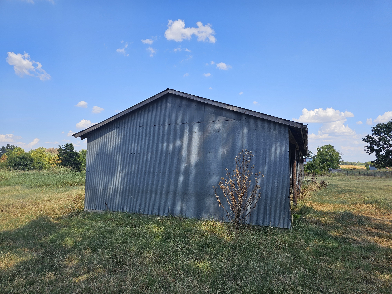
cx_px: 196
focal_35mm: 23
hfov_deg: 73.9
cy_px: 147
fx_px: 260
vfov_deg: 58.9
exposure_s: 1/508
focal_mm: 6.3
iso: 10
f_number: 1.7
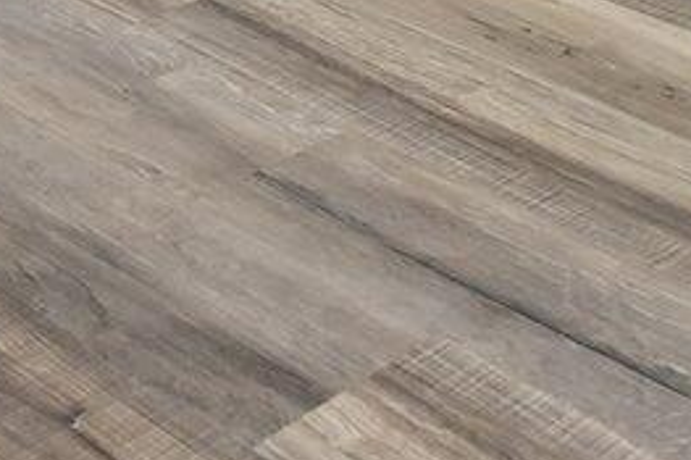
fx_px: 2091
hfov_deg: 17.2
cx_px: -289
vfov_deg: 9.7
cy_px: -924
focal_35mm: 109
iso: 400
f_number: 8
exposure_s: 1/20
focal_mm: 14
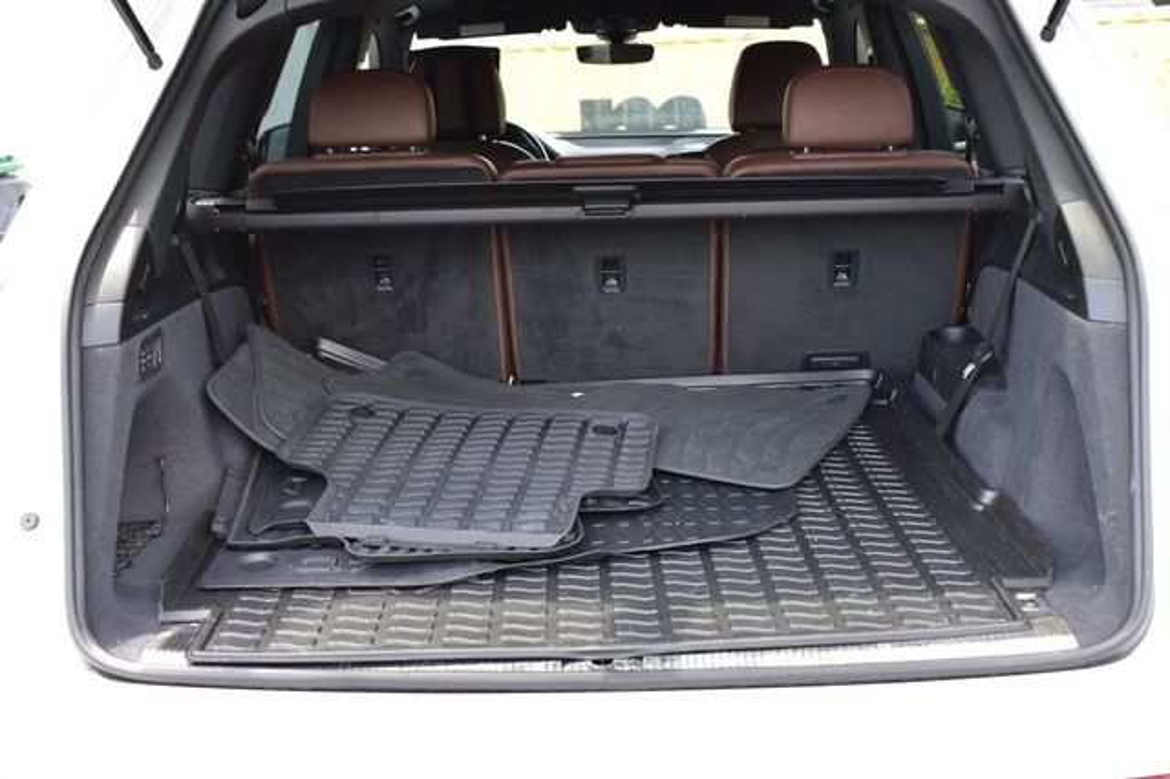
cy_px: 390
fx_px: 1413
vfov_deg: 30.8
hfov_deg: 45.0
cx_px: 585
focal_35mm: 44
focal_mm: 29
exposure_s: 1/50
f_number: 8
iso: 400
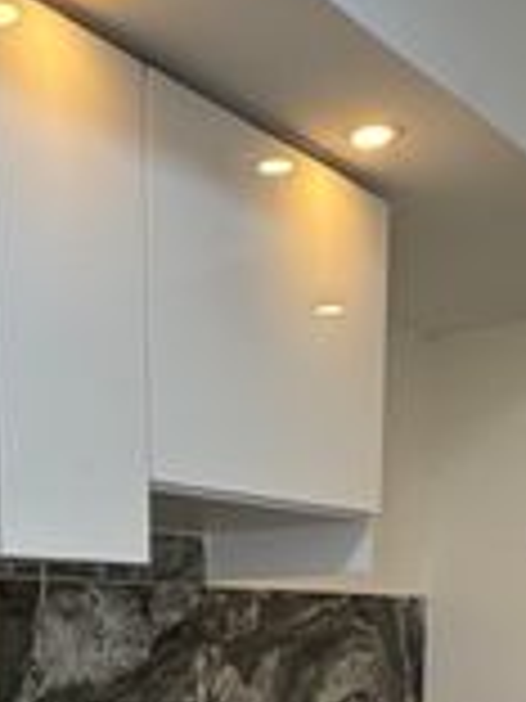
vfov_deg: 27.7
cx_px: 67
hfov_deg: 23.8
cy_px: 871
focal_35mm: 60
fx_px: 1216
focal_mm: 2.22
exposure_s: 1/120
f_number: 2.2
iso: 160
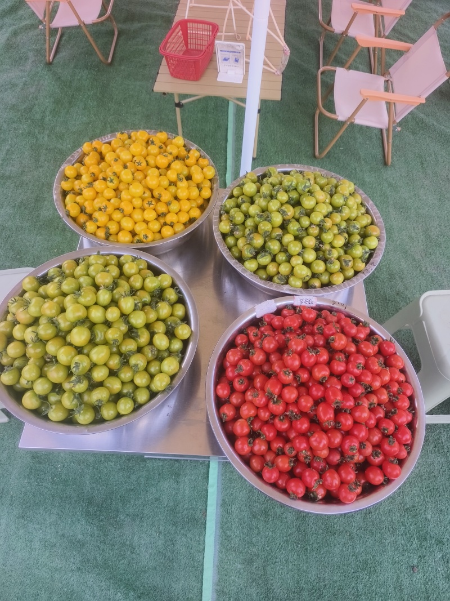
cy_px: 300
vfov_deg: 73.9
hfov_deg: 58.9
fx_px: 399
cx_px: 225
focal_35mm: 23
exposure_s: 1/100
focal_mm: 5.5
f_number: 1.75
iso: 410
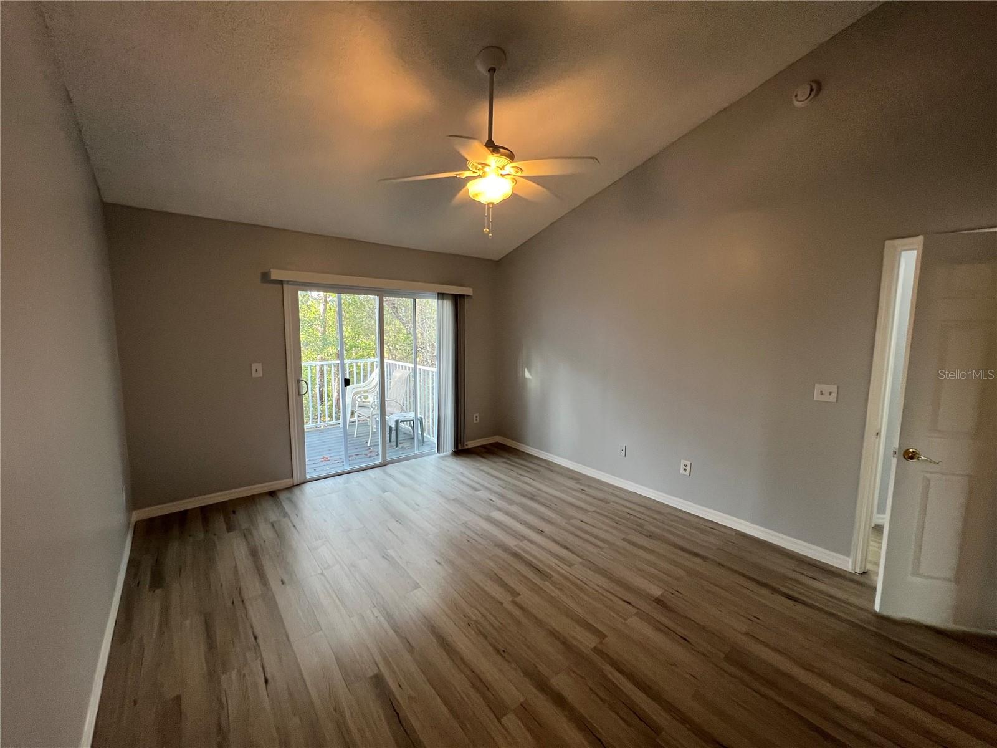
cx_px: 498
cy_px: 374
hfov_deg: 106.2
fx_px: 374
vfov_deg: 89.9
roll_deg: -0.7
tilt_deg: -7.1
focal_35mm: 13
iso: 160
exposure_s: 1/120
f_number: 1.8
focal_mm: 1.57
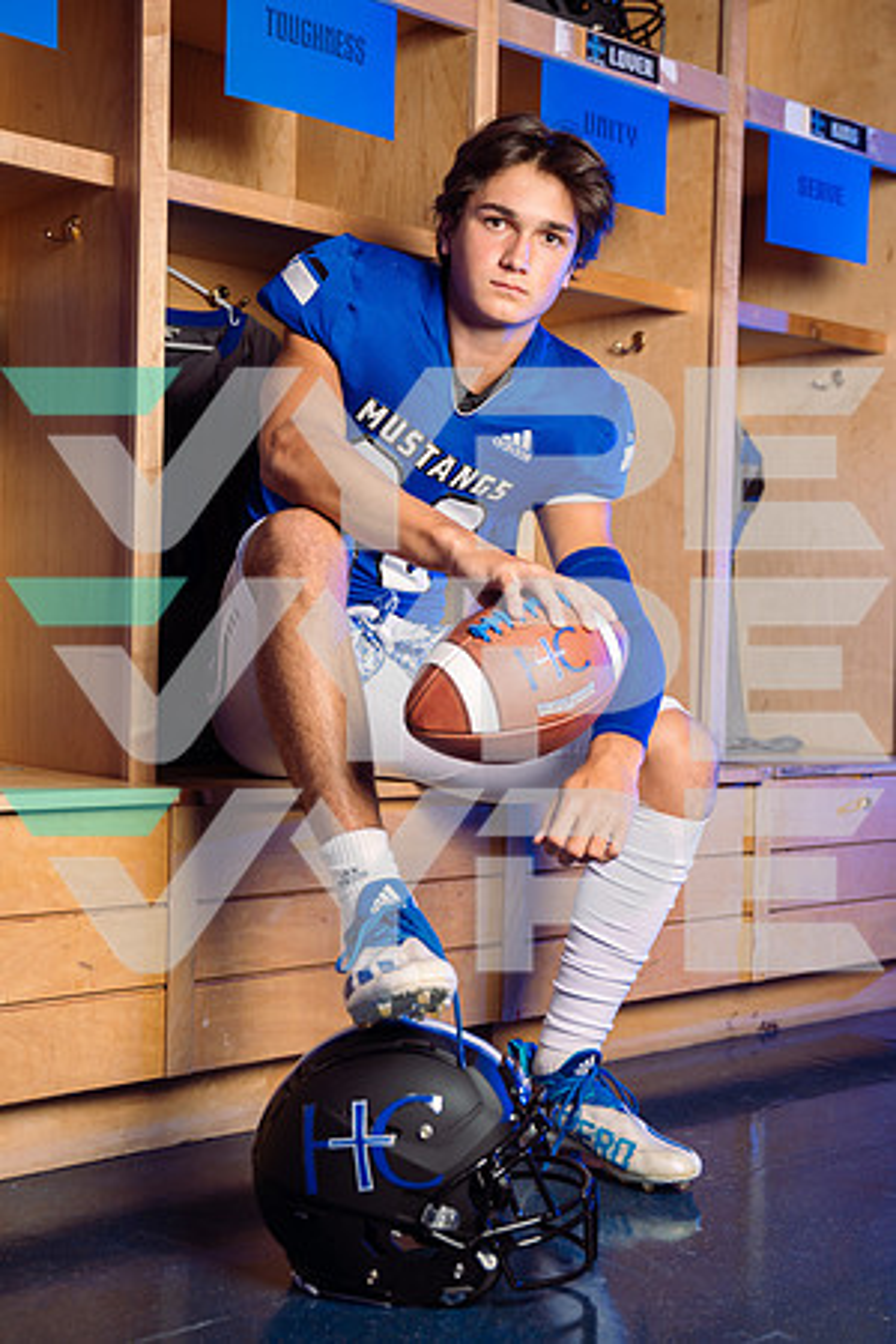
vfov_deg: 42.7
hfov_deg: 29.2
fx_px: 1717
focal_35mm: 46
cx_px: 448
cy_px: 672
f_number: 3.5
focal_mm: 46
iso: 160
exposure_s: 1/250
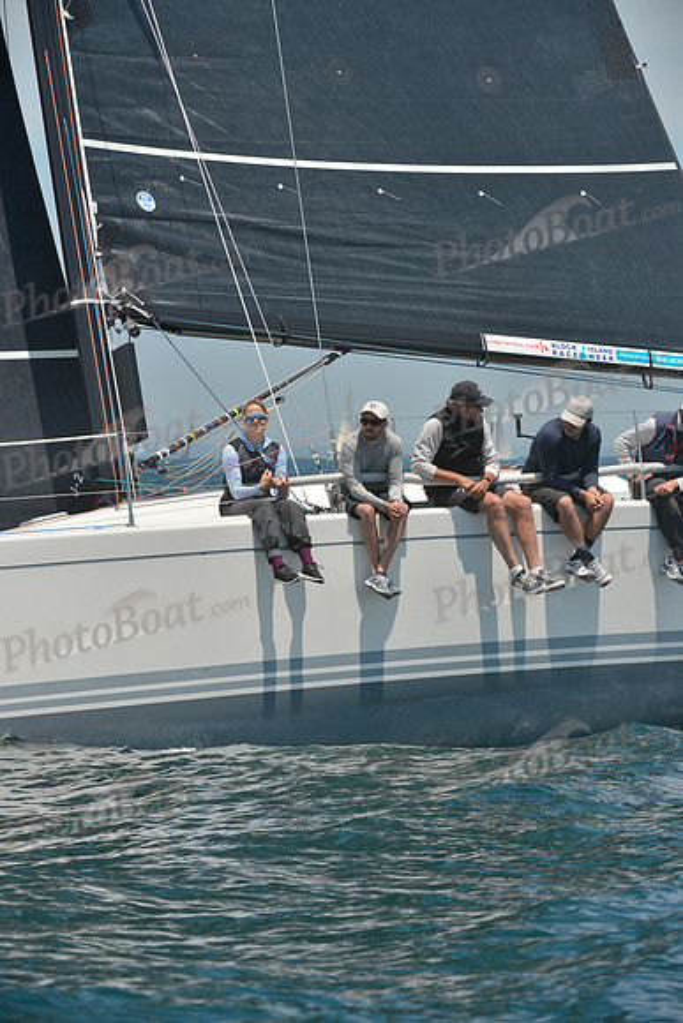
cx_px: 342
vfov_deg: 10.3
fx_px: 5688
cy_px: 512
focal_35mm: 200
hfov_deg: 6.9
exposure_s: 1/800
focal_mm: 200
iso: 280
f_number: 10
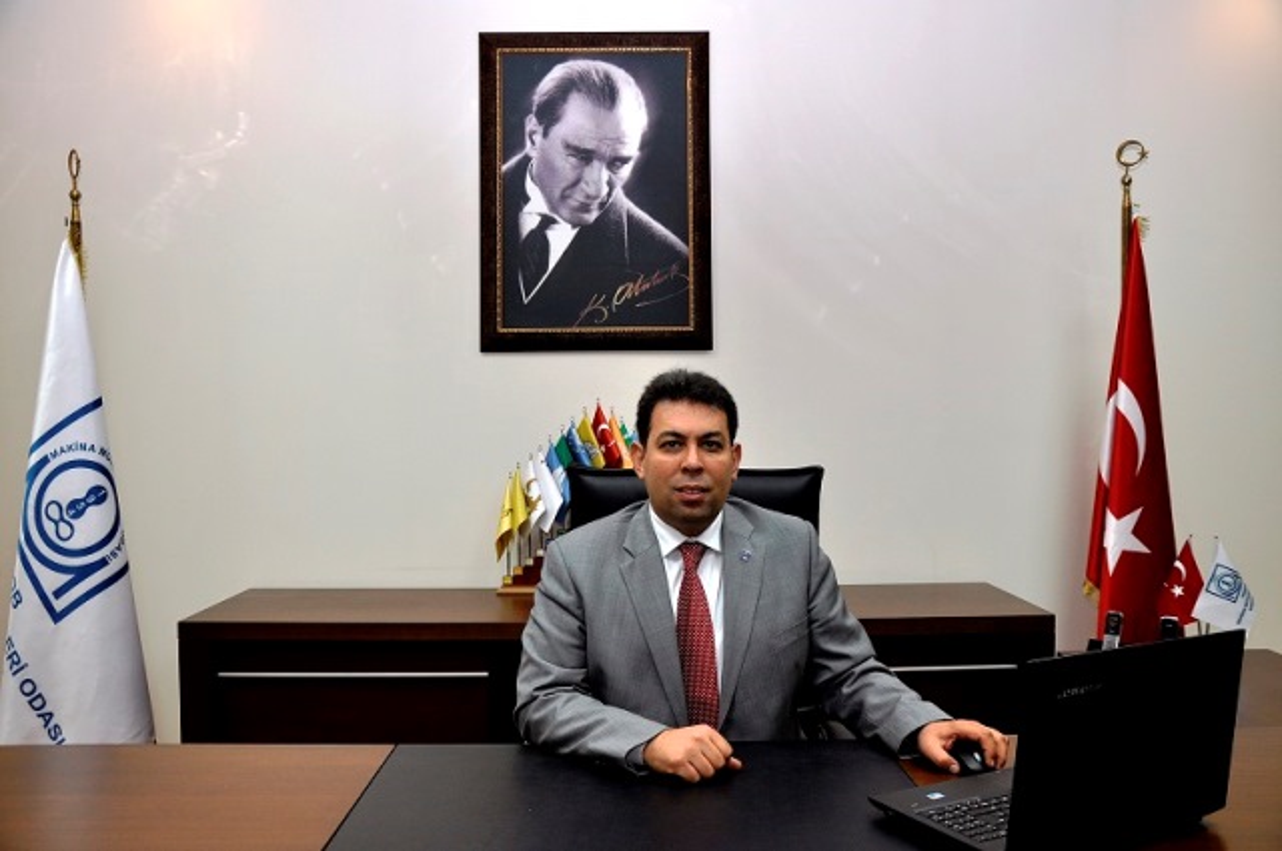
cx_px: 641
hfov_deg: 59.6
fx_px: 1120
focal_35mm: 32
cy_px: 426
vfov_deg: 41.6
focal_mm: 21
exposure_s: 1/60
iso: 200
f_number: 4
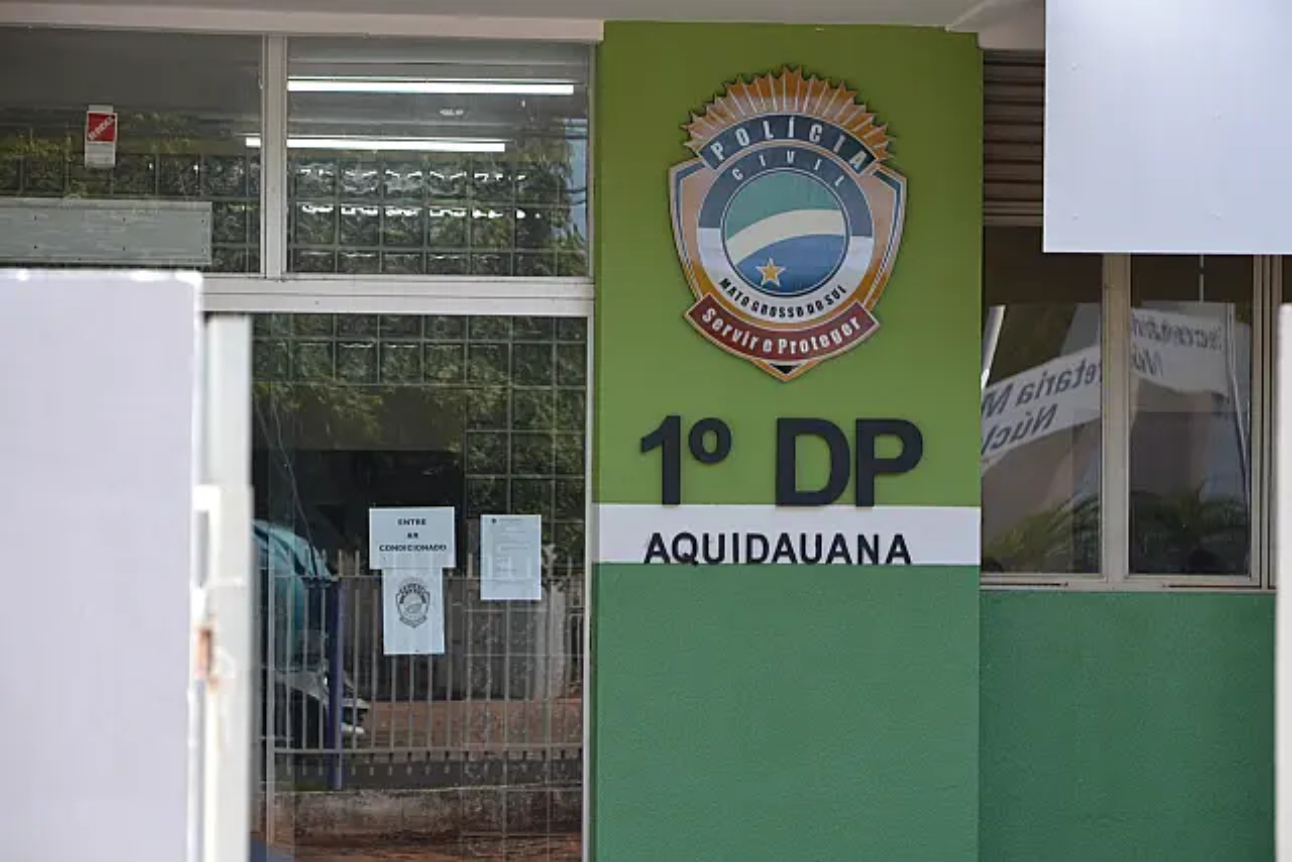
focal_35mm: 120
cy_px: 431
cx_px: 646
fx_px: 4307
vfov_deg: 11.4
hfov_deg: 17.1
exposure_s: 1/320
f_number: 5.6
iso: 400
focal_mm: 80
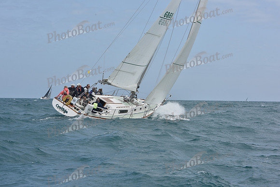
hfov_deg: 28.8
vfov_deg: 19.5
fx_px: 545
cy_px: 94
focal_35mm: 70
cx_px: 140
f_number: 10
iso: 250
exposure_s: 1/800
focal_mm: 70
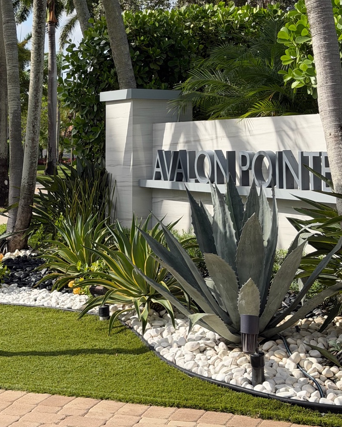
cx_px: 121
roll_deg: +0.9
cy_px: 111
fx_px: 949
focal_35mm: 75
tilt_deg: +3.0
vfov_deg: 25.1
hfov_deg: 20.4
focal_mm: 6.76
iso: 64
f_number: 1.78
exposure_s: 1/3534
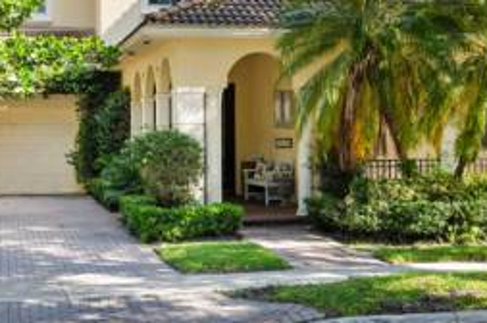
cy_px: 40
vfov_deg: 17.7
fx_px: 1027
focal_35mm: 76
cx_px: 233
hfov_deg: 26.7
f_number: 8
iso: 800
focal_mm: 30
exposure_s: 1/100
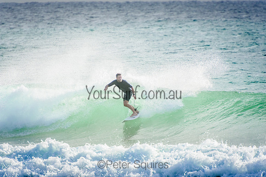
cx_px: 133
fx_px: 4434
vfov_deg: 2.3
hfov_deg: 3.4
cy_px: 88
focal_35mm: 600
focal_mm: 400
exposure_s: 1/2000
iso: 320
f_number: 5.6
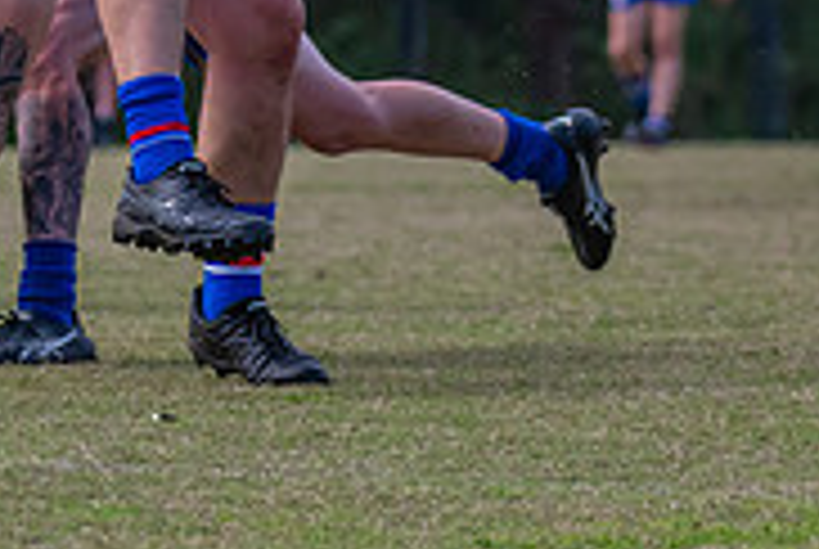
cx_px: 207
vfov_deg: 1.8
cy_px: -109
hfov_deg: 2.8
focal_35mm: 747
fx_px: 17022
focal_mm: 195
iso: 800
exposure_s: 1/2000
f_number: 5
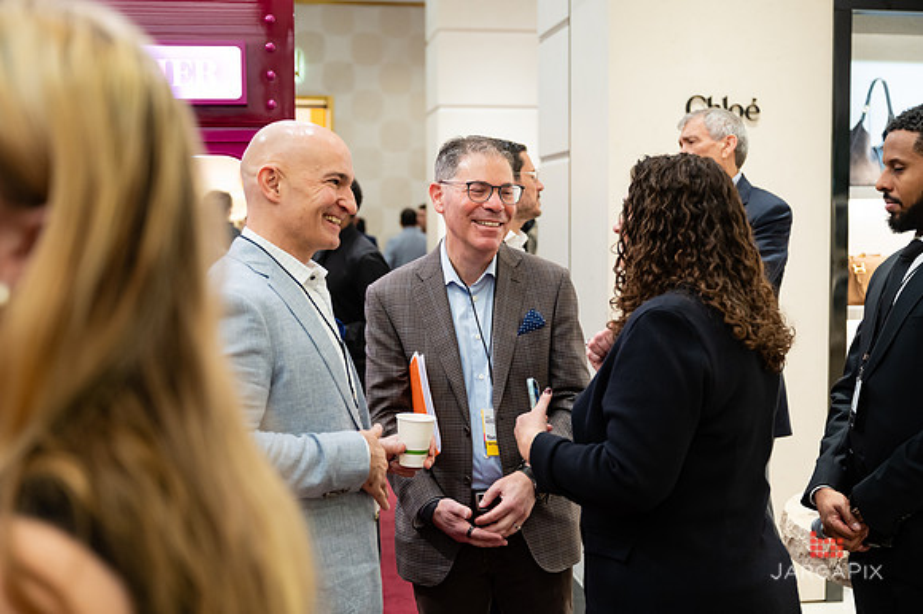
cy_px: 307
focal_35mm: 49
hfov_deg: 40.7
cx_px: 462
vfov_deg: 27.7
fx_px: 1244
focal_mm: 48
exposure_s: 1/160
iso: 1600
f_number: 3.2
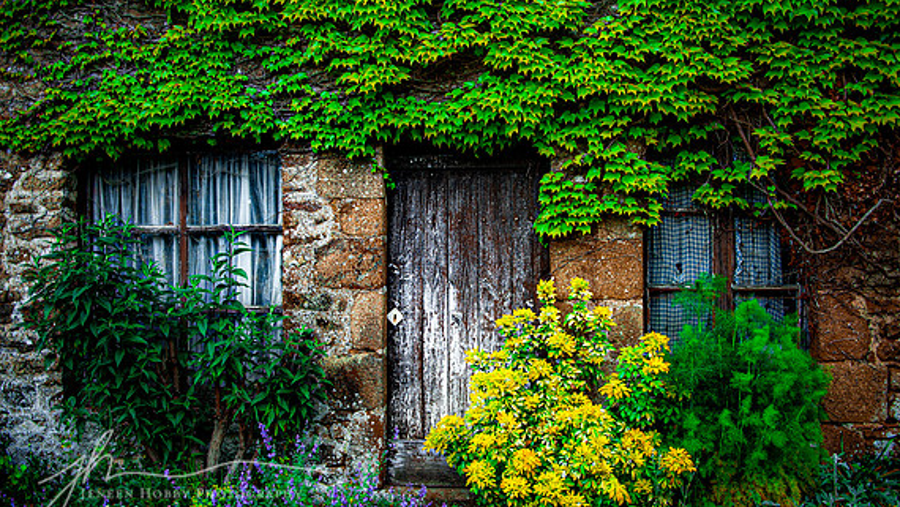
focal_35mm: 33
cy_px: 261
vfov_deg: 35.7
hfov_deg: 59.5
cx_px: 453
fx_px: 788
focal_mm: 31
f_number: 2.8
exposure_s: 1/320
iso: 200
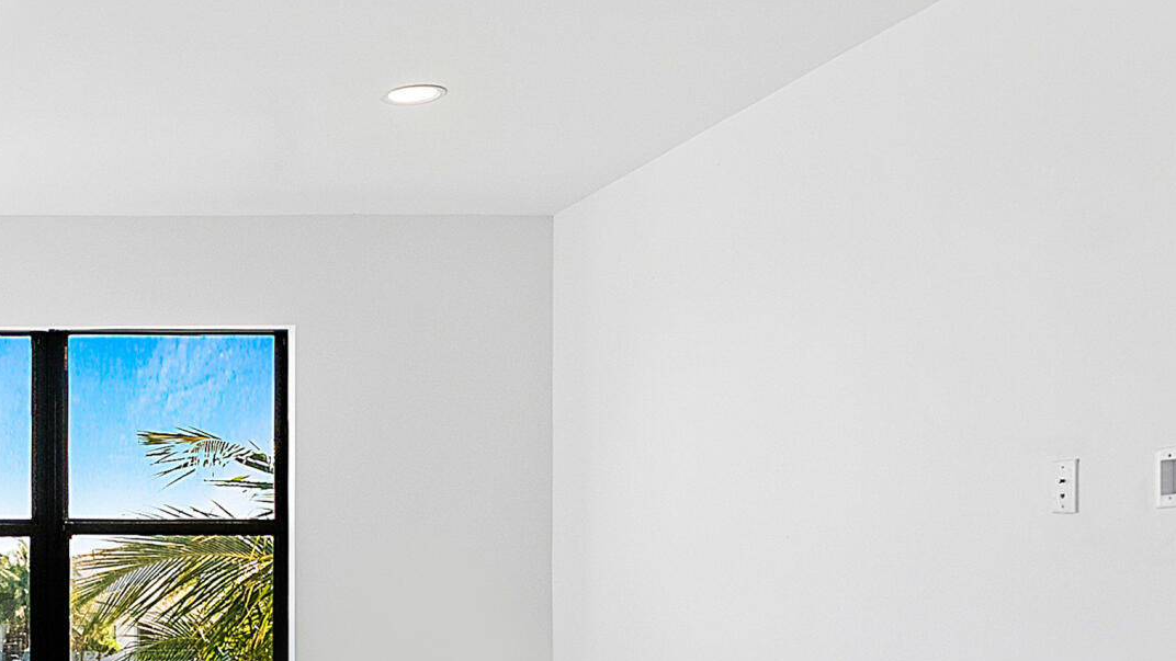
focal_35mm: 44
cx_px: -64
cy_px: 579
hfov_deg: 39.4
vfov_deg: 26.3
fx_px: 1372
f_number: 8
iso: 160
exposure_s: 1/20
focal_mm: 15
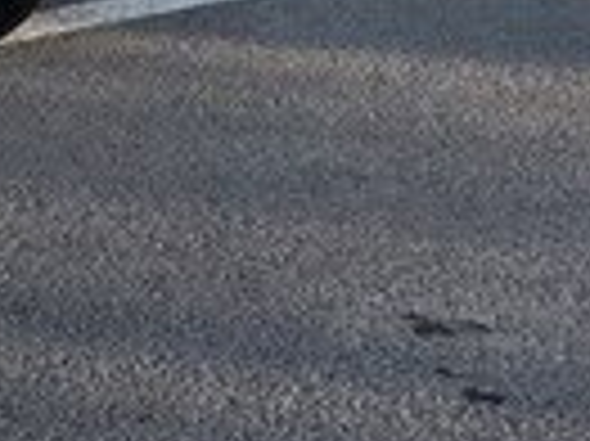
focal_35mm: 146
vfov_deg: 9.9
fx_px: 2486
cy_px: -151
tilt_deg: -11.5
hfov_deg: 11.3
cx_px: -820
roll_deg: +0.4
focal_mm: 3.99
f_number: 1.8
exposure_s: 1/461
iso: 20
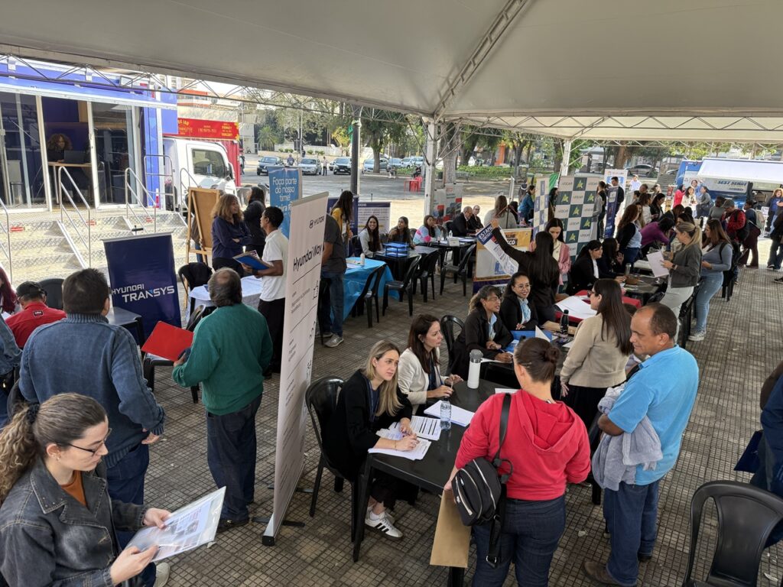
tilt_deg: -15.7
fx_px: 543
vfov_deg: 56.8
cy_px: 294
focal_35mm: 24
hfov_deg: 71.6
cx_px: 392
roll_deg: -3.9
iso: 125
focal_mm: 6.76
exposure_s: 1/243
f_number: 1.78
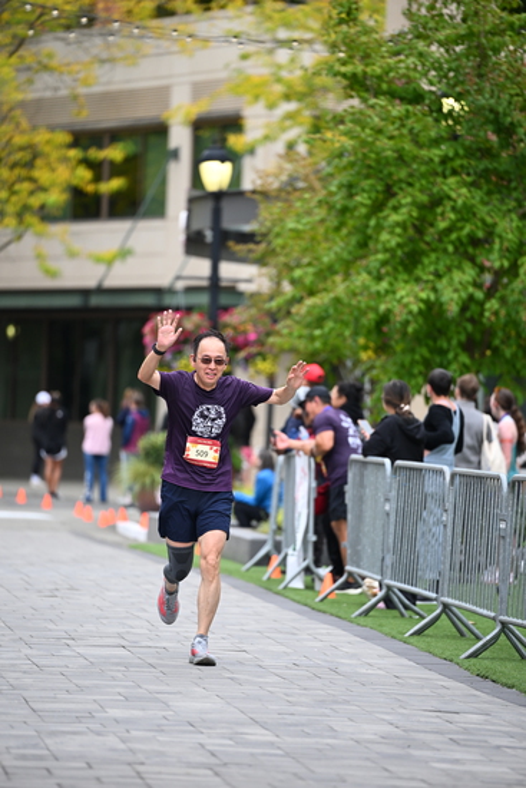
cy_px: 394
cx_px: 263
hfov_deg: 6.9
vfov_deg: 10.3
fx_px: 4380
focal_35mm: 200
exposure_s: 1/2000
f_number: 2.8
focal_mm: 200
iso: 800
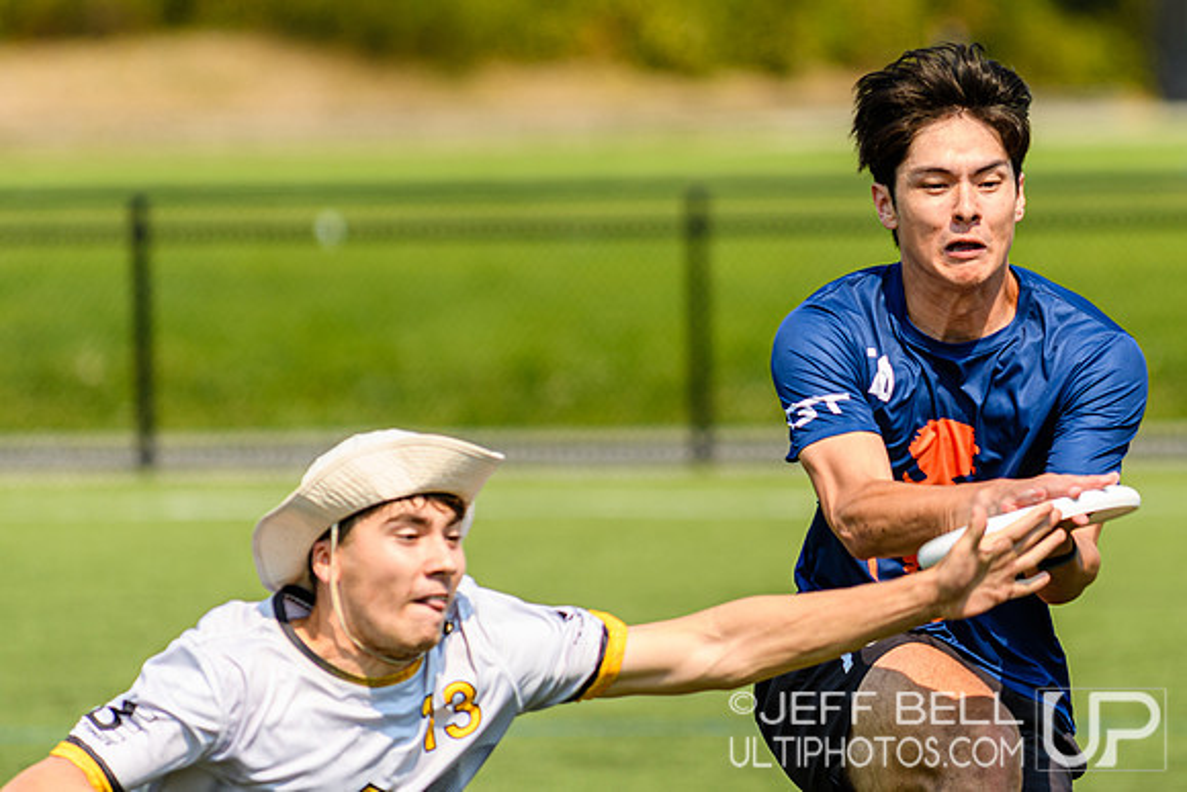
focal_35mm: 420
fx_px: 13861
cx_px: 832
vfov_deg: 3.3
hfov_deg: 4.9
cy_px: 237
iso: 100
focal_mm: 200
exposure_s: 1/1000
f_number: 3.2
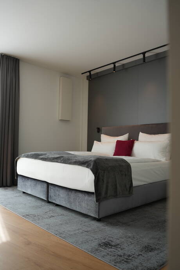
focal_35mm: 28
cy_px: 135
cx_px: 90
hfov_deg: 46.4
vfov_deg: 65.5
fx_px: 210
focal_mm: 28
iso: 200
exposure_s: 1/160
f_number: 4
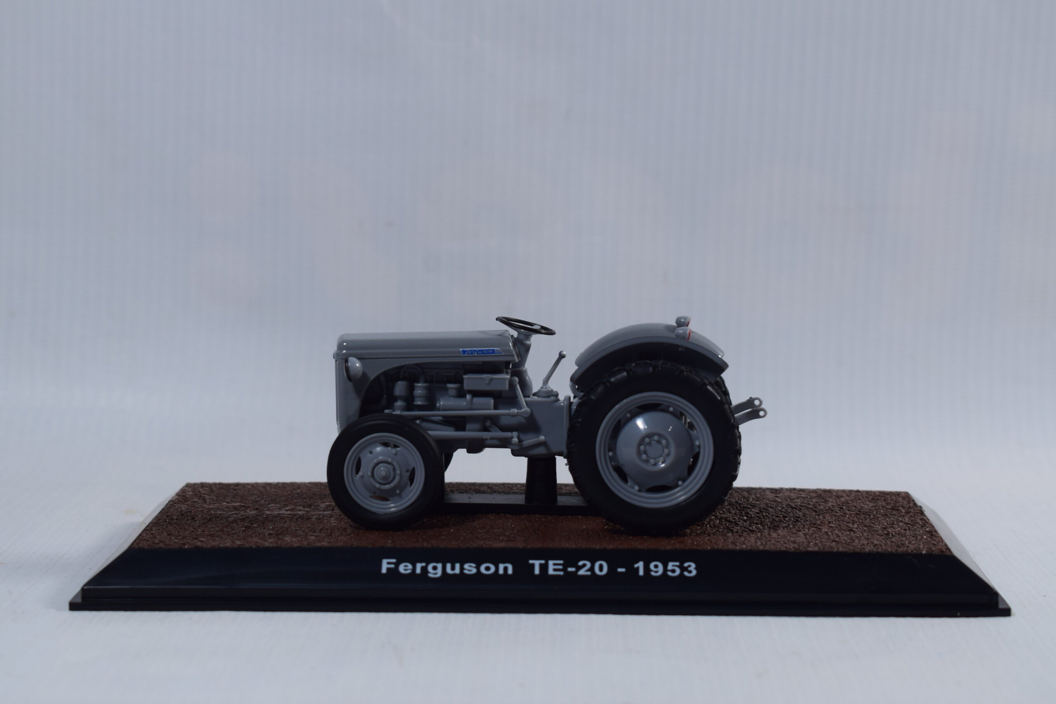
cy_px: 352
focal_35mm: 78
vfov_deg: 17.5
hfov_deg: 26.0
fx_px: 2288
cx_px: 528
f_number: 8
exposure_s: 1/50
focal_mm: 52
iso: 400
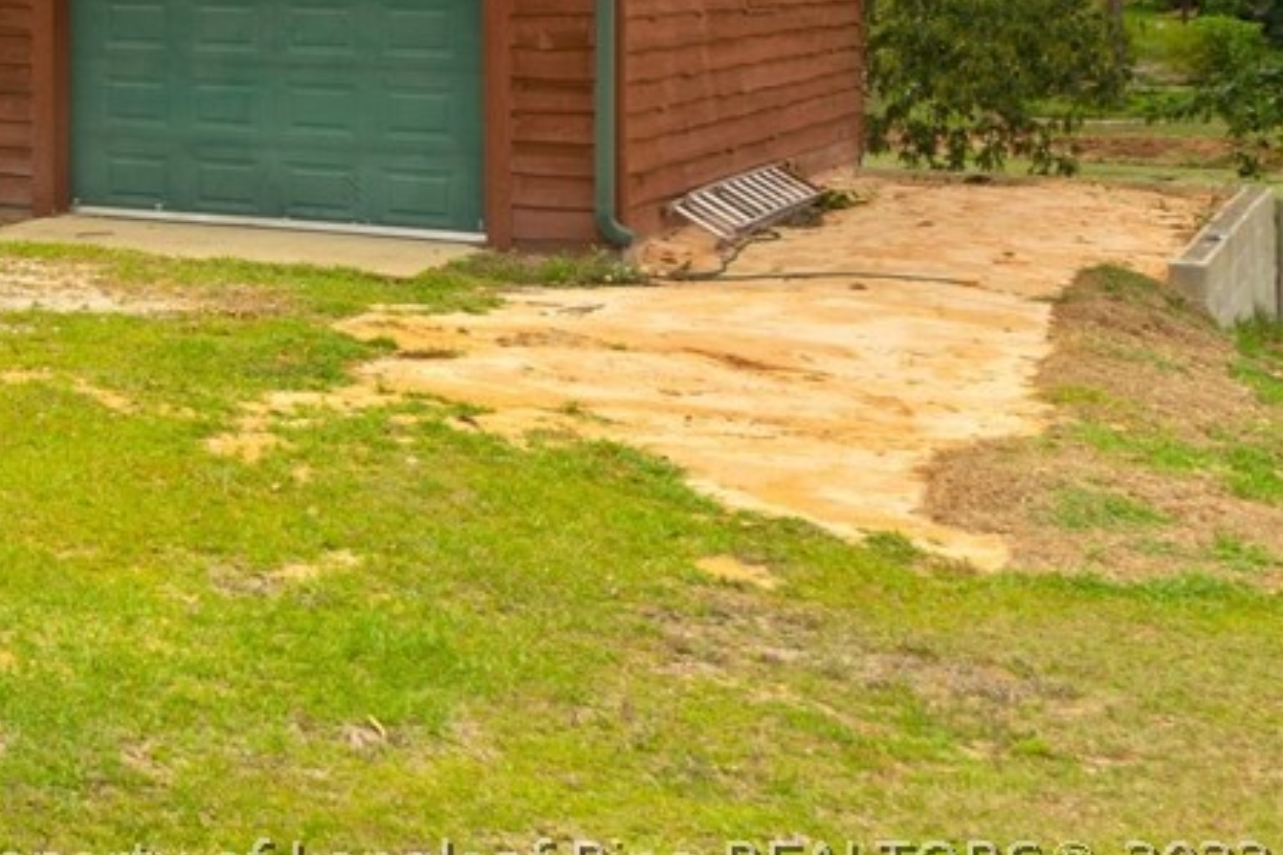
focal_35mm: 68
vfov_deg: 19.1
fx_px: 2423
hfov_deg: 26.3
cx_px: -273
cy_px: -128
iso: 100
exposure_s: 1/200
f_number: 8
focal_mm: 28
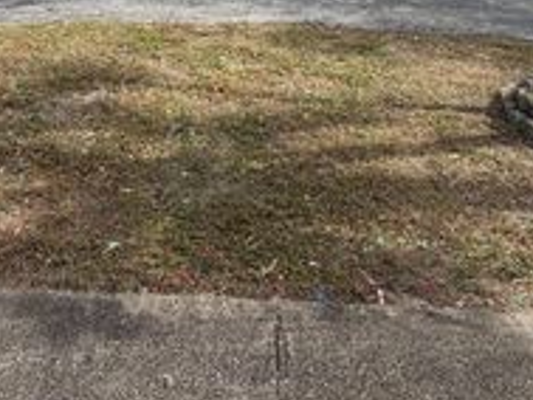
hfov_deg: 50.0
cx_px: 237
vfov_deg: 32.1
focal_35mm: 37
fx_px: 570
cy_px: -80
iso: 20
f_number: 2.2
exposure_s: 1/820
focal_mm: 2.22
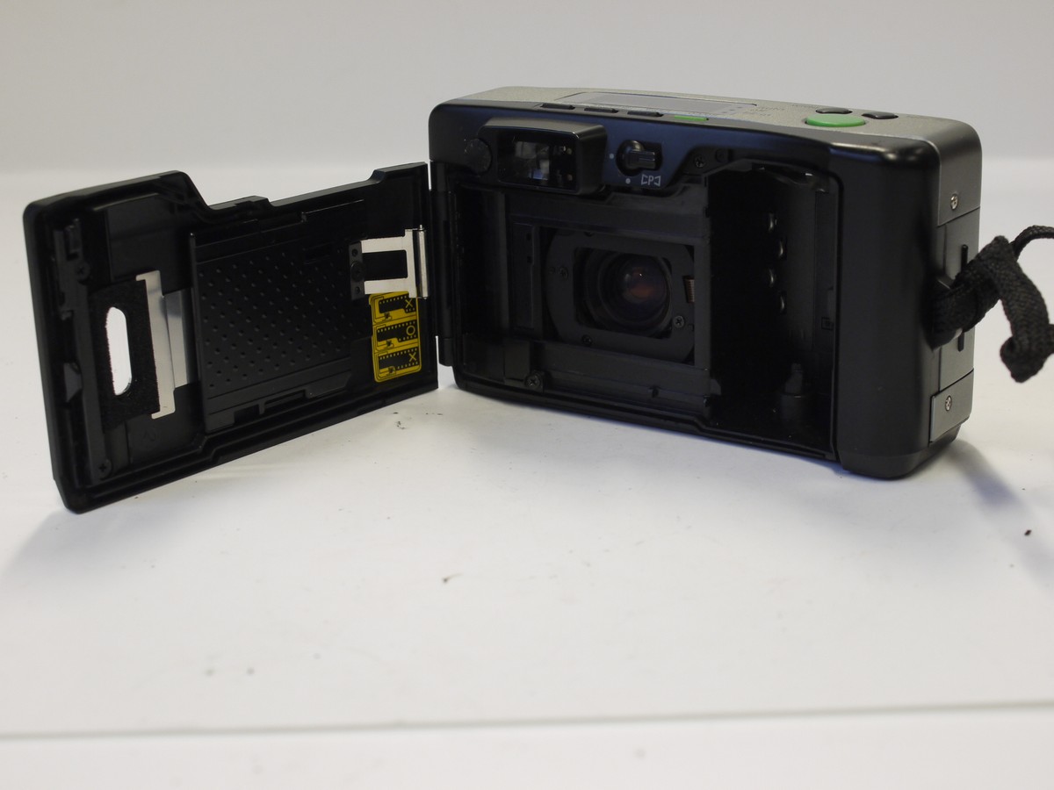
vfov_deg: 24.4
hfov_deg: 32.2
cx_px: 527
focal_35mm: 60
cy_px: 395
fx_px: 1827
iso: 400
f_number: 7.1
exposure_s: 1/25
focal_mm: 30
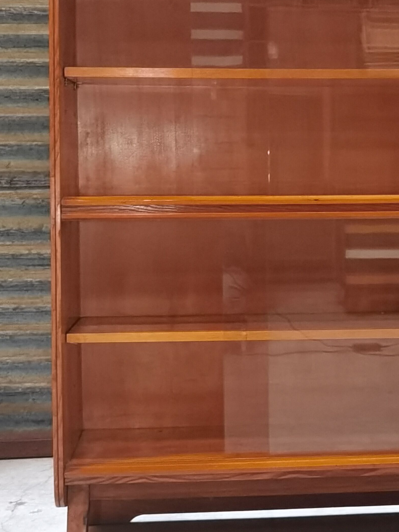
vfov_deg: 27.0
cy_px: 215
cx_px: 313
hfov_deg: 20.2
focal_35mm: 72
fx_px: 1106
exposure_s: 1/33.3
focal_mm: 6.71
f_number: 1.9
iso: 320
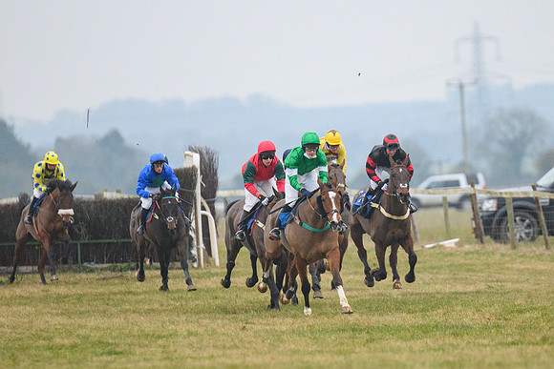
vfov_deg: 2.5
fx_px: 8417
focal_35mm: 547
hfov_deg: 3.8
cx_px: 334
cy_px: 154
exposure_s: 1/500
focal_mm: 300
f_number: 4
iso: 2000
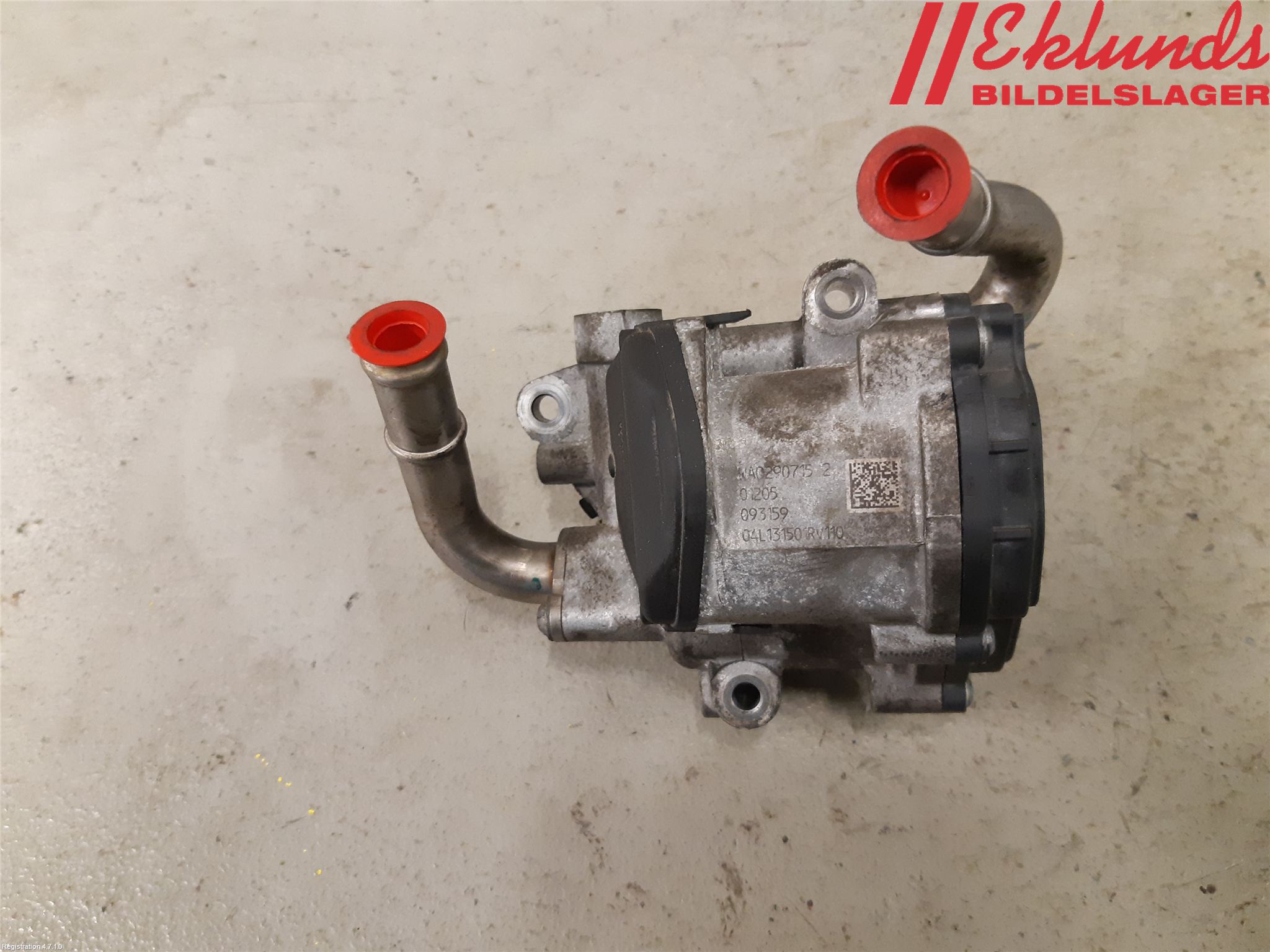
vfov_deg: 53.1
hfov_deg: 67.3
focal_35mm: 26
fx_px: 954
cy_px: 476
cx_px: 635
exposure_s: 1/50
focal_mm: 3.93
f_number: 1.7
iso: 250
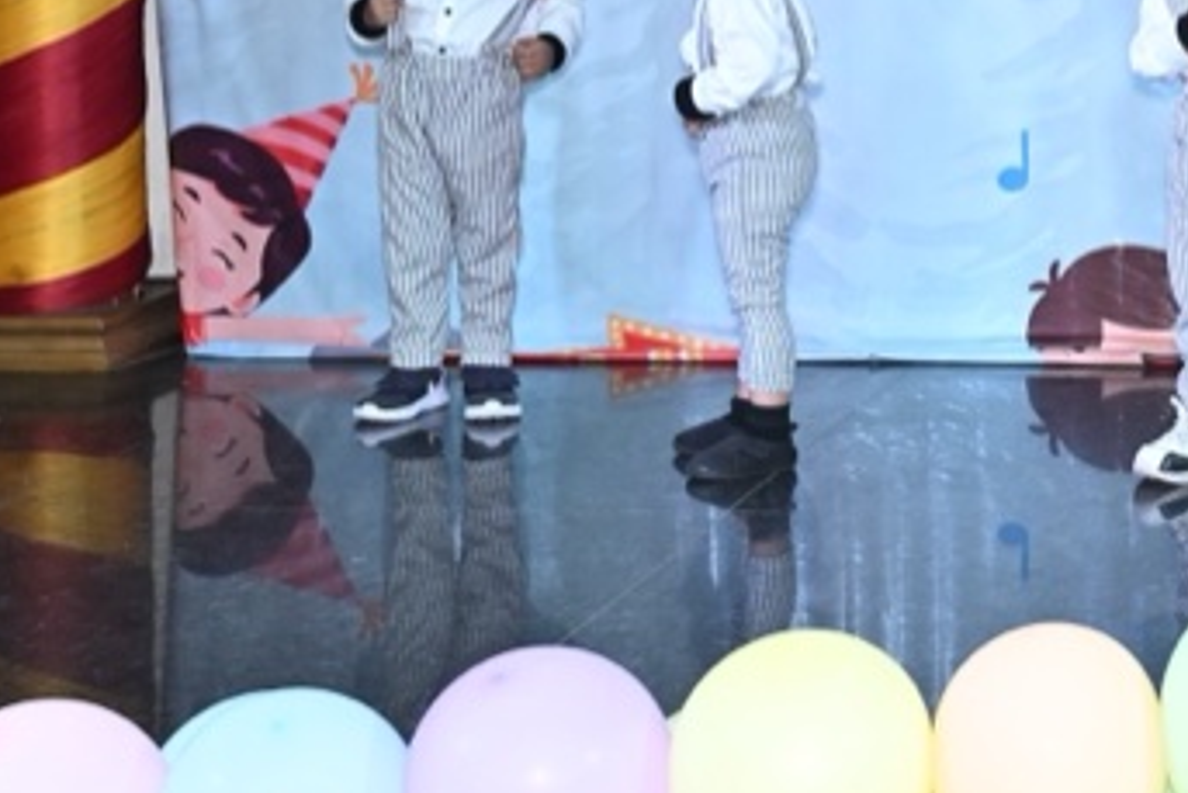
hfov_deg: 18.4
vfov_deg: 13.4
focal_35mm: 100
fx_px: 3316
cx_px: 1687
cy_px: -80
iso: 1000
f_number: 7.1
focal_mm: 34.5
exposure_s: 1/160
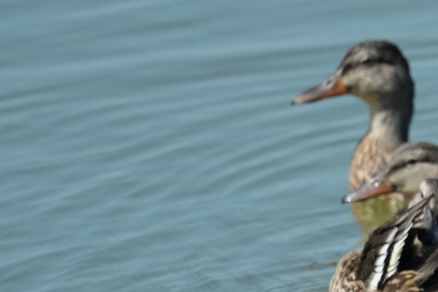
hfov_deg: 1.1
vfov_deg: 0.7
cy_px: 305
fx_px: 23499
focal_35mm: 1932
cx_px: 485
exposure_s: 1/3200
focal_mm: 600
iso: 800
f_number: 5.6
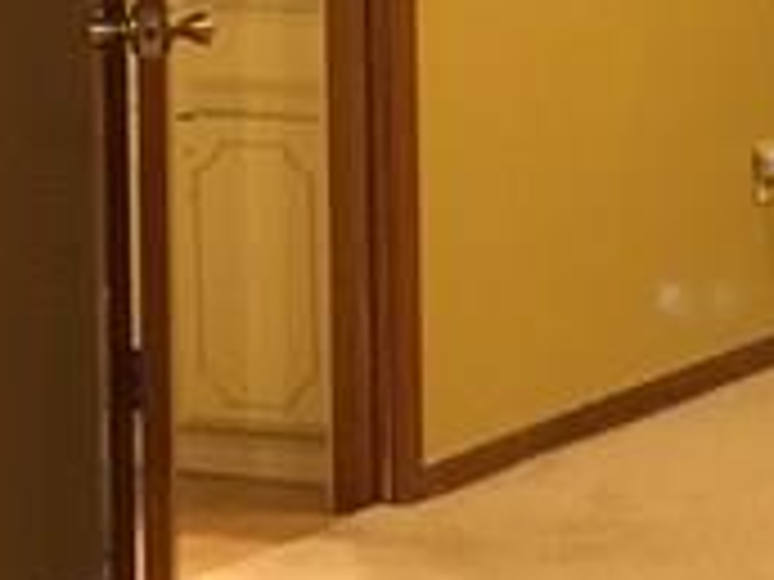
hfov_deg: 10.8
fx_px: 3868
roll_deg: -0.8
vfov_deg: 8.5
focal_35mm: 173
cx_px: 1328
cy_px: -189
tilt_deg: -2.6
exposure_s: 1/17
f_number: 2.2
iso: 200
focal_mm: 4.15
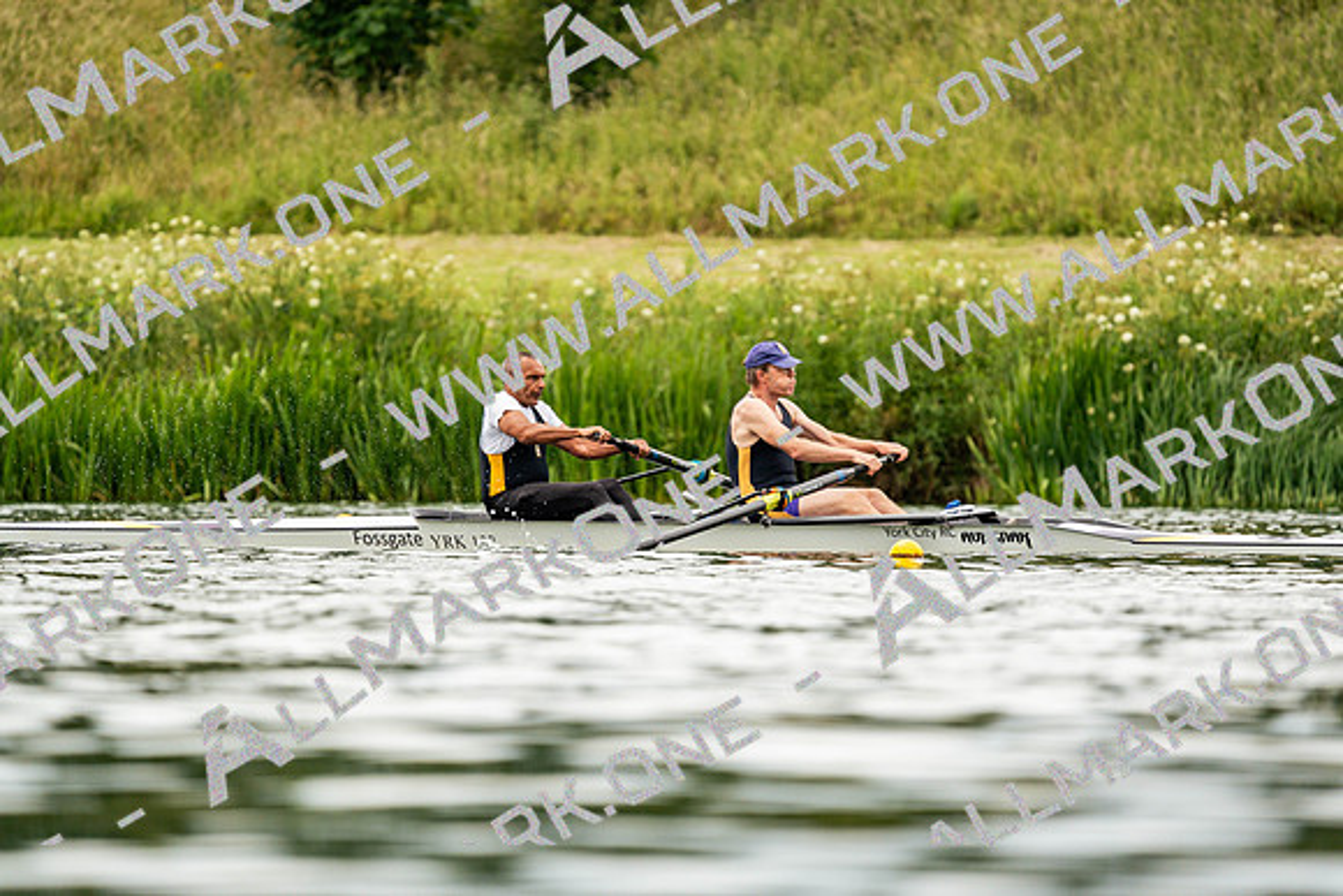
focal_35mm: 600
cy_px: 448
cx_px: 672
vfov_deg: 2.3
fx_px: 22388
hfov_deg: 3.4
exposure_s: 1/2000
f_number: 6.3
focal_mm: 600
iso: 500
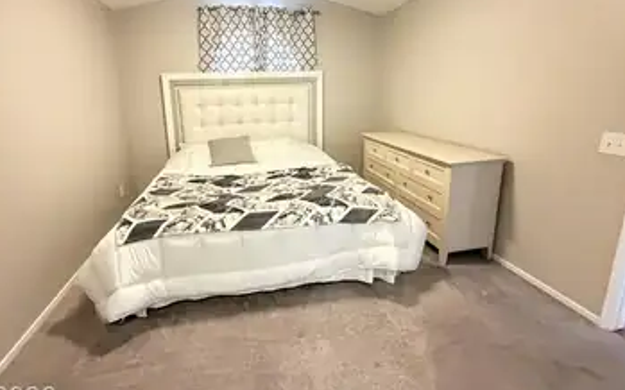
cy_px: 150
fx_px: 290
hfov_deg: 94.0
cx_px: 279
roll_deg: +2.1
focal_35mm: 17
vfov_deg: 67.1
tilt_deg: -12.5
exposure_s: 1/40
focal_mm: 2.22
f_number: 2.2
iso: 1250
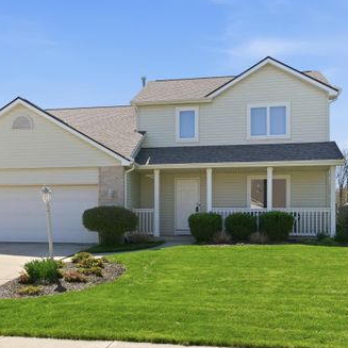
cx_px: 142
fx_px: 444
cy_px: 174
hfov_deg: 42.7
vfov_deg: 42.8
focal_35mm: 39
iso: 800
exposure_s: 1/4000
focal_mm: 20
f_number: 4.5
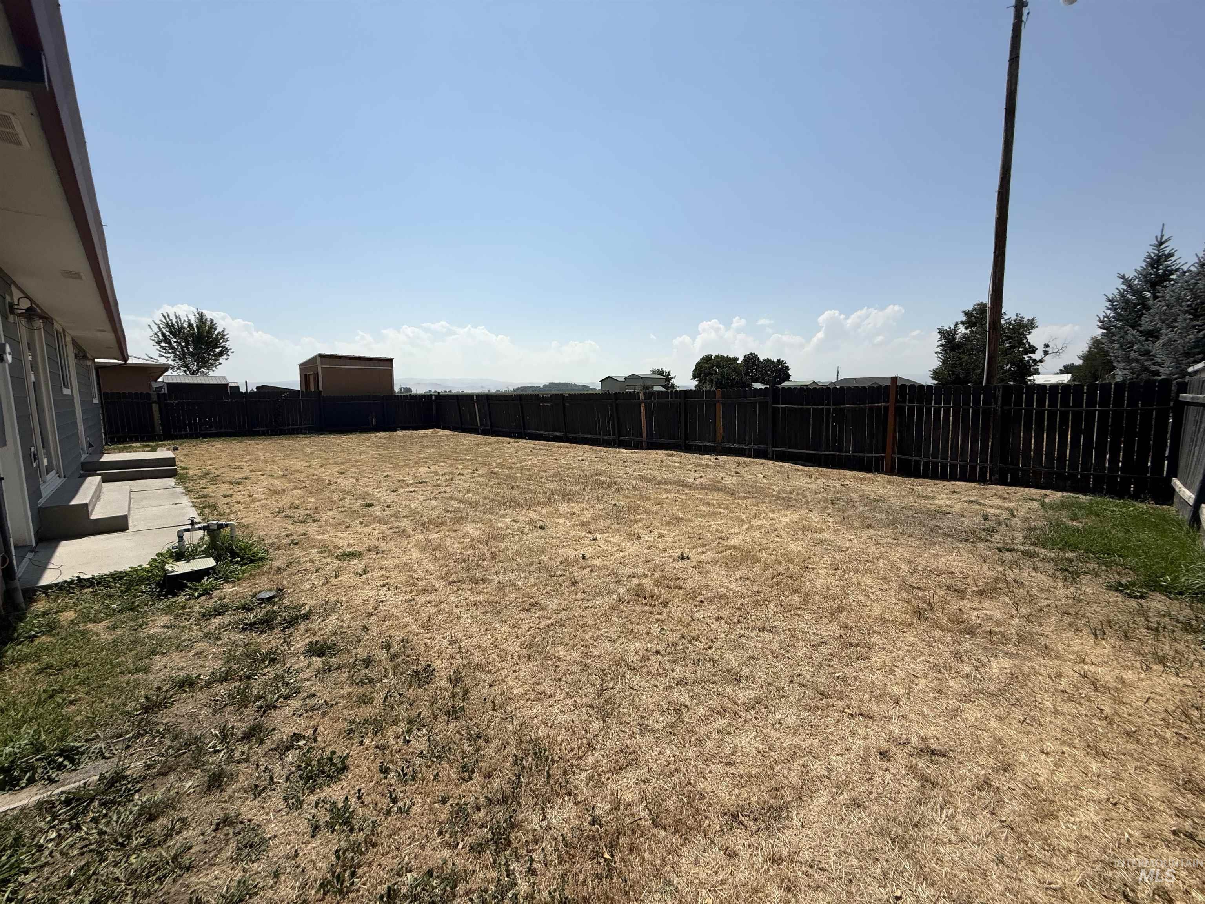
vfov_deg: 85.7
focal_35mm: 14
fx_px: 487
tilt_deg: -7.2
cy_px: 452
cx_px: 602
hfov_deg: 102.1
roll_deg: +0.2
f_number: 2.2
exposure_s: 1/4149
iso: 50
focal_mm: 2.22
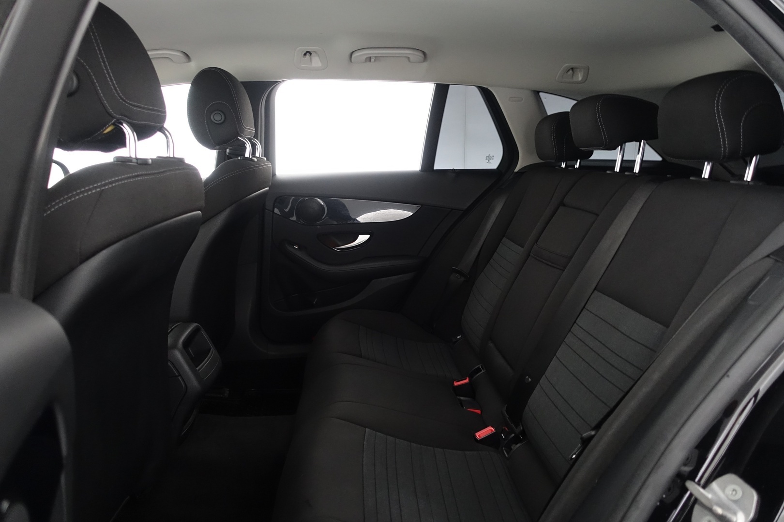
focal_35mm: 24
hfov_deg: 73.7
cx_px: 392
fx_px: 523
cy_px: 261
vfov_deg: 53.1
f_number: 2.5
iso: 1000
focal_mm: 8.8
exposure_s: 1/20
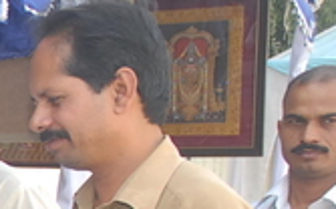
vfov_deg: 9.5
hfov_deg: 12.5
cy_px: 366
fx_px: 1208
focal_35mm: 132
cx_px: -463
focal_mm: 18
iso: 400
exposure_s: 1/125
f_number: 5.6
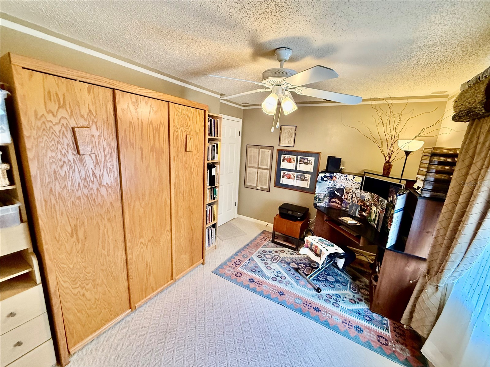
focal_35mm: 14
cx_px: 245
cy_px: 184
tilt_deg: -10.6
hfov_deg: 102.1
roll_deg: -3.7
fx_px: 198
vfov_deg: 85.7
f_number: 2.2
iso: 500
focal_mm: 2.22
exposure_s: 1/60
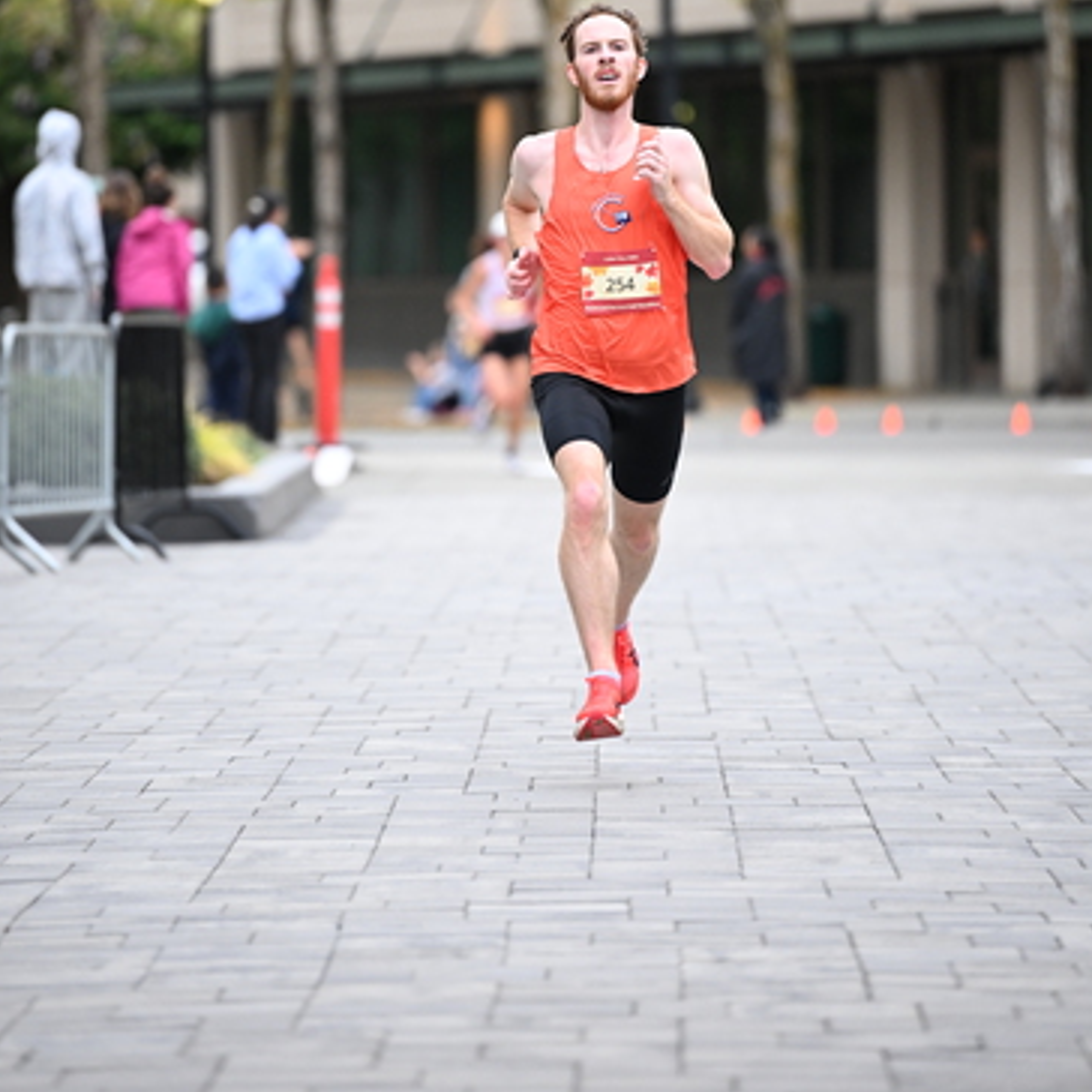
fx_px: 9172
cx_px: 548
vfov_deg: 6.8
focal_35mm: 257
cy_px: 294
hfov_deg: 6.8
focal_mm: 200
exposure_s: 1/800
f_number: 2.8
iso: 1600
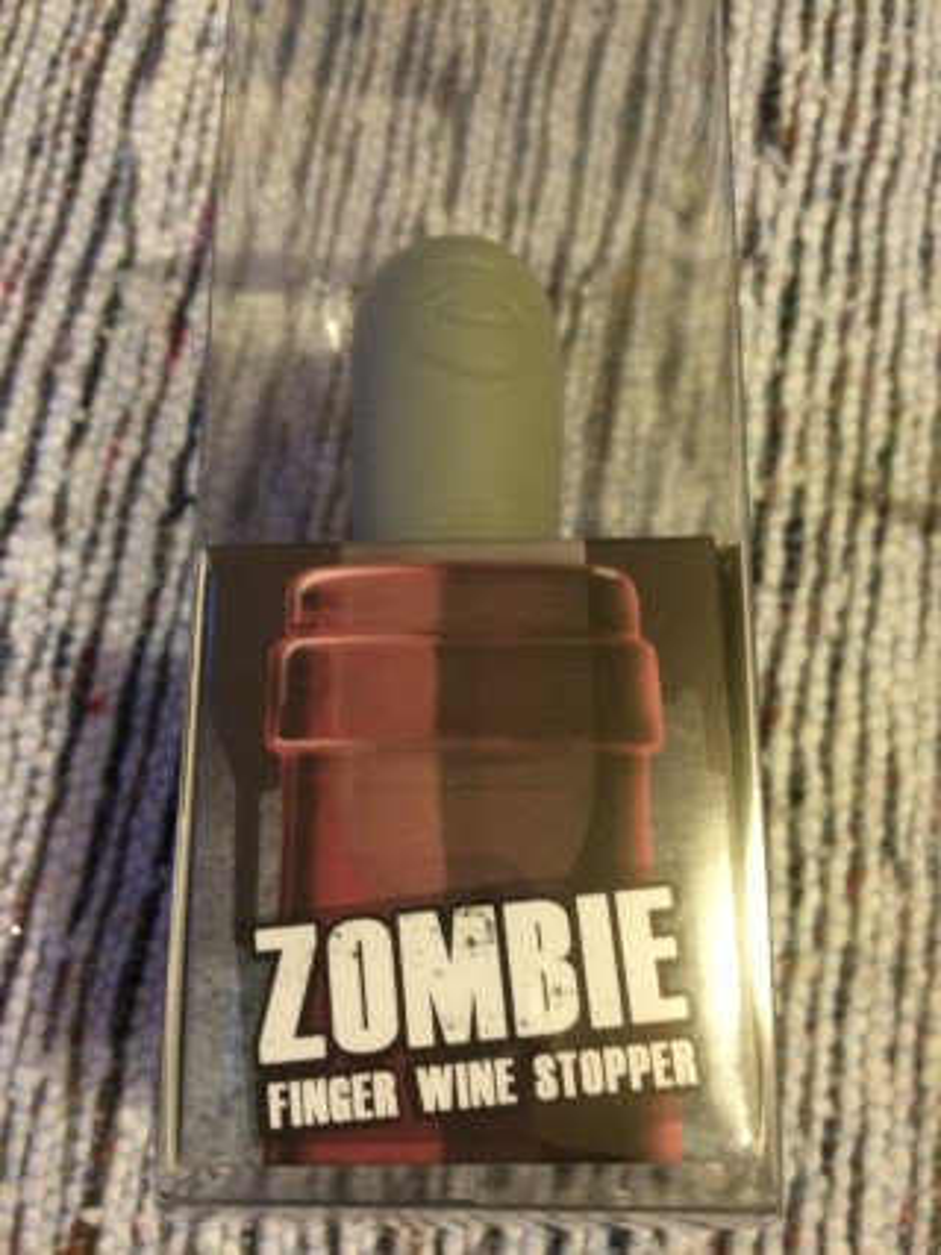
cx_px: 470
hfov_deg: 48.2
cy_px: 628
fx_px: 1052
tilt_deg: -76.6
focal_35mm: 29
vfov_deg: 61.7
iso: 320
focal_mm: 4.15
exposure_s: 1/17
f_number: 2.2
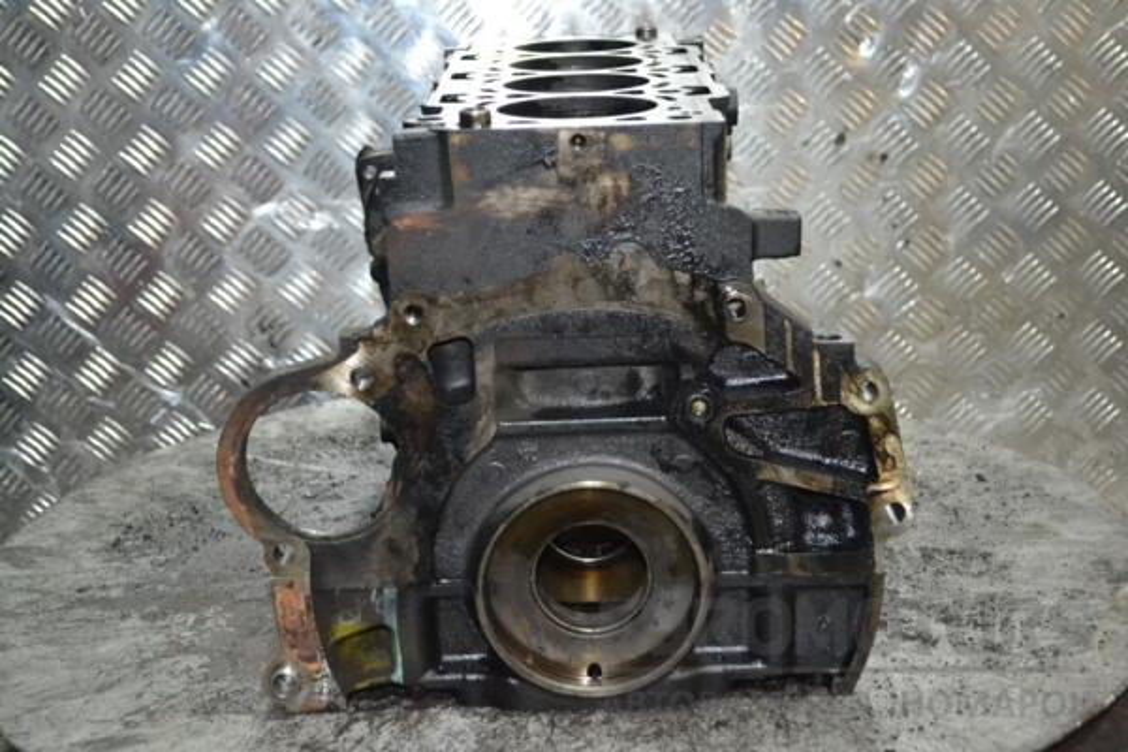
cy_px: 376
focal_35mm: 54
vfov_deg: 25.1
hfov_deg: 36.9
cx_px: 564
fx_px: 1692
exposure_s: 1/60
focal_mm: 36
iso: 3200
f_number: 5
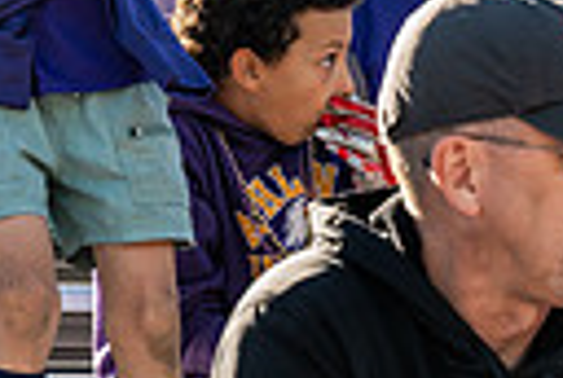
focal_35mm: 389
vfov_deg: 3.5
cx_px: 35
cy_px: -130
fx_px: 6098
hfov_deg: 5.3
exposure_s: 1/640
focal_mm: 86
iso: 640
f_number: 6.3
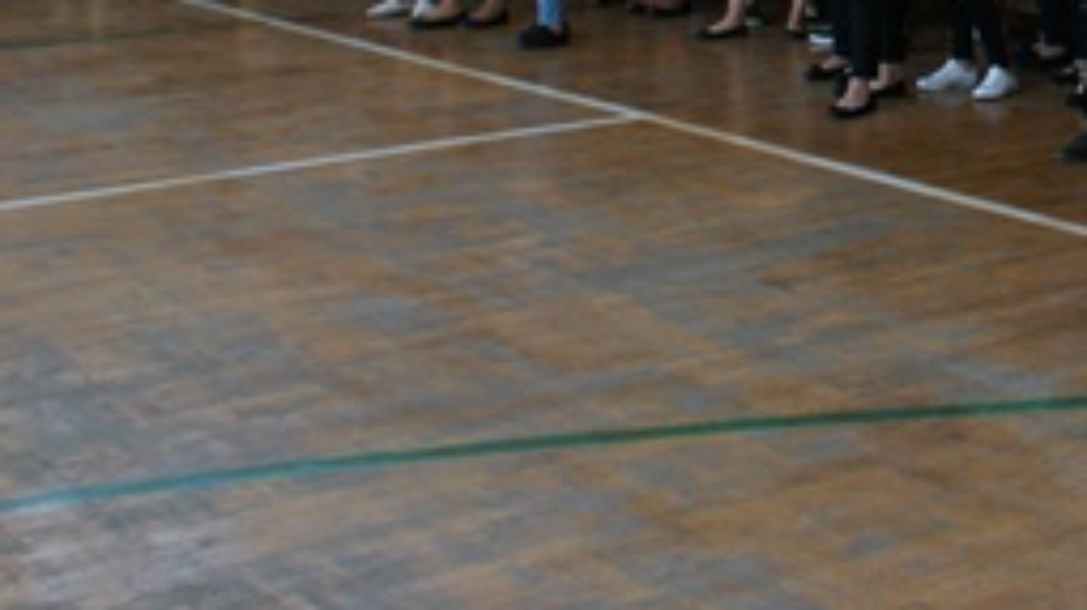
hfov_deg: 24.3
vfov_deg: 14.6
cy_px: -205
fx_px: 2275
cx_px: 1309
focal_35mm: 79
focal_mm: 20
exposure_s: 1/60
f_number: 5.6
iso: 400
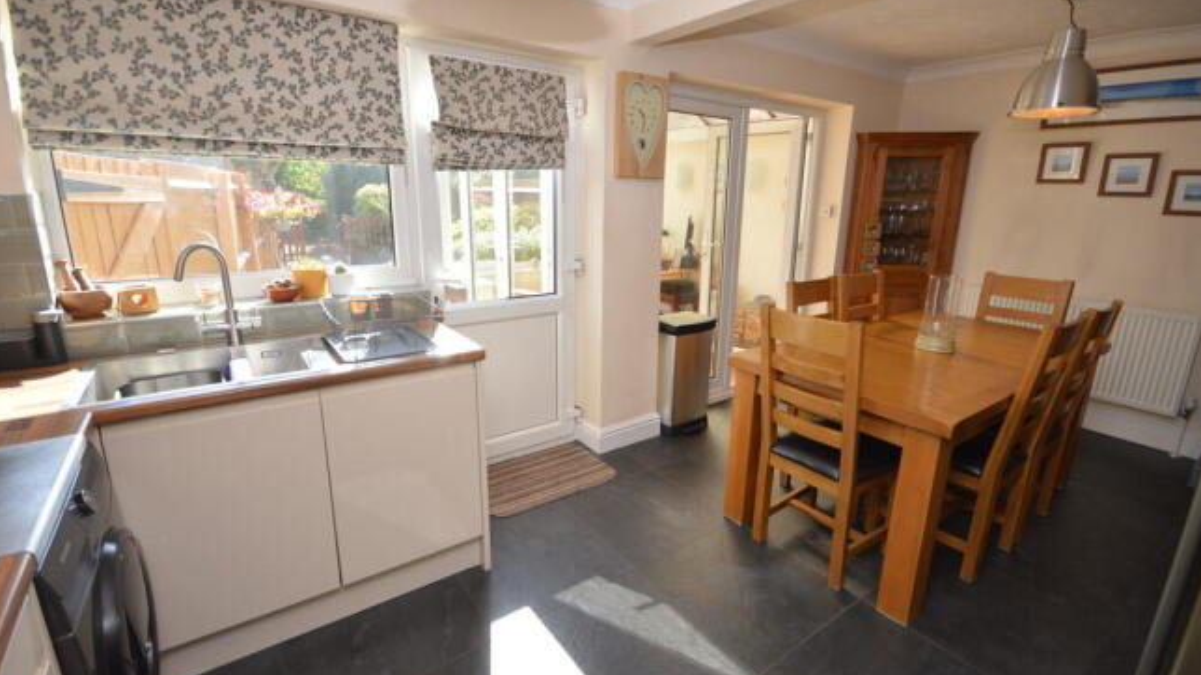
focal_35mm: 16
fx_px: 509
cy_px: 326
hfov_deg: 99.4
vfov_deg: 67.0
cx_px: 604
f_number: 5.6
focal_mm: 10
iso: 280
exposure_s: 1/125
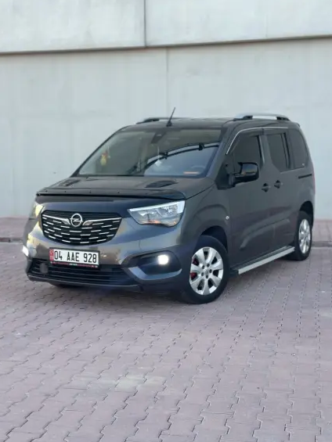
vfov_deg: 37.5
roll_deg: -0.5
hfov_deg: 28.6
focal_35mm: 51
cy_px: 221
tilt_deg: -5.0
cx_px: 168
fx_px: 652
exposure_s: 1/480
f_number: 1.78
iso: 80
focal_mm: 6.86
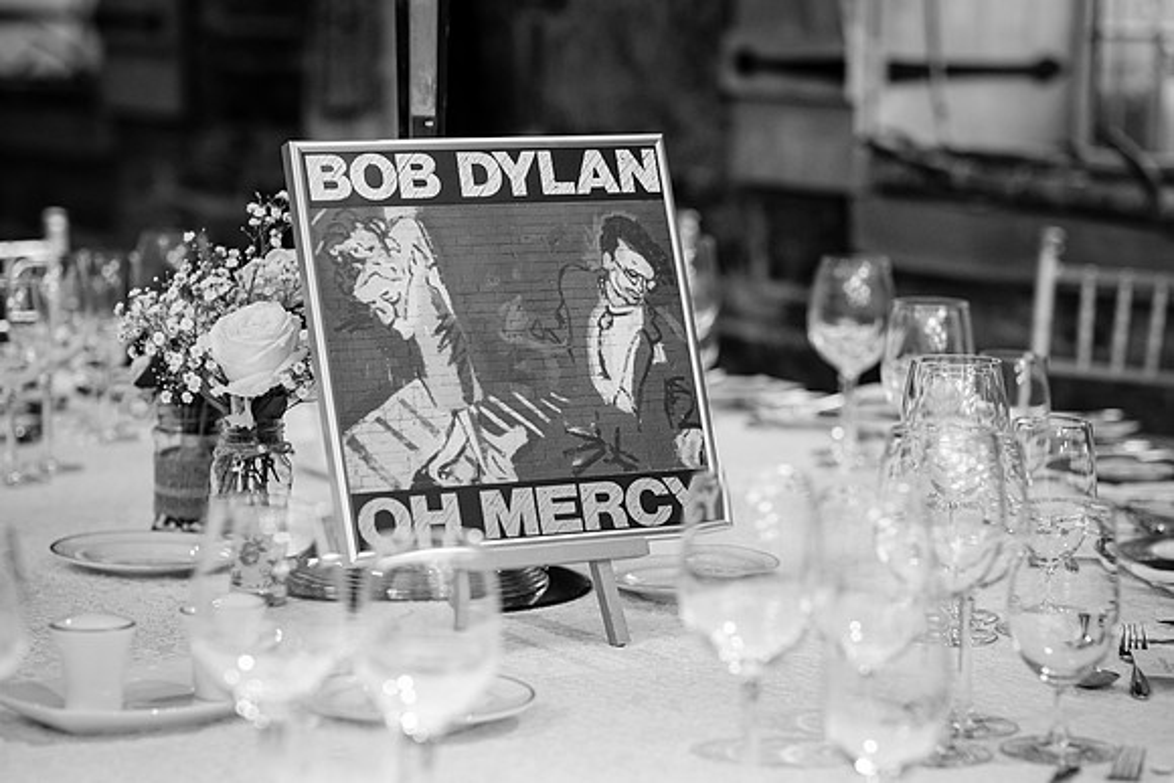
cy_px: 435
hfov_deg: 20.6
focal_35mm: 99
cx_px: 584
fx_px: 3235
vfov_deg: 13.8
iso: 1000
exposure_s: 1/125
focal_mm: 56
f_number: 2
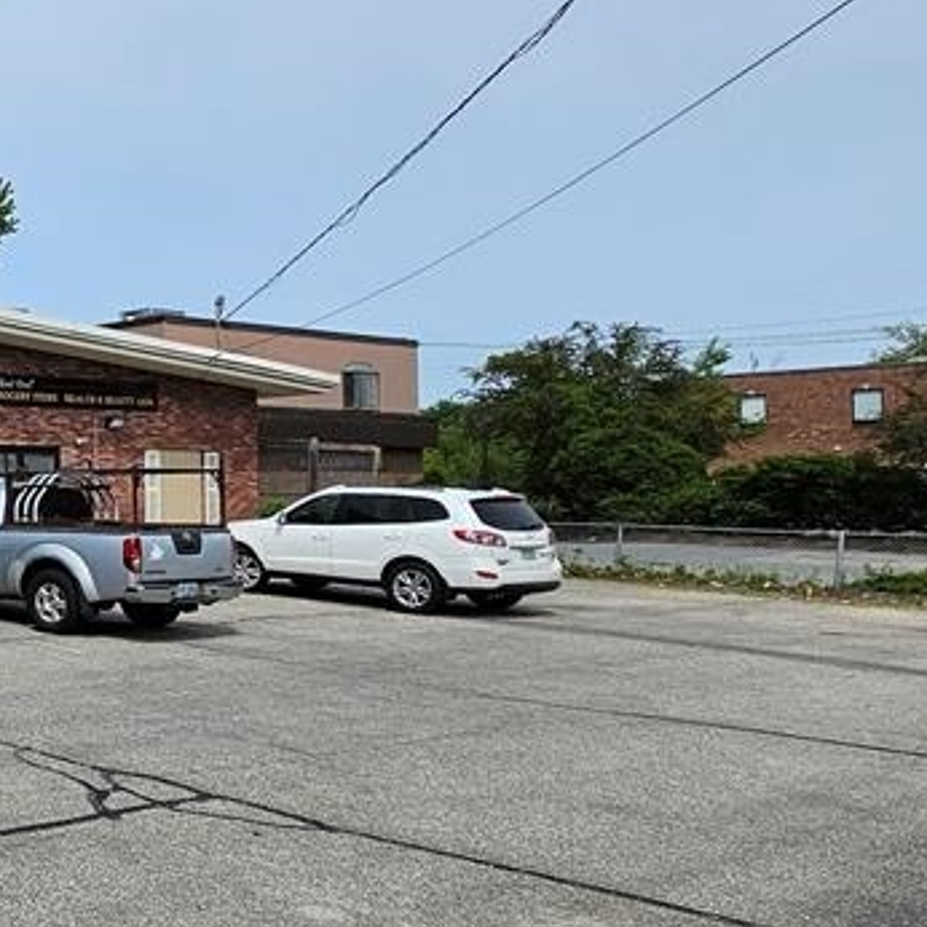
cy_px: 450
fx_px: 1030
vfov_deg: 48.4
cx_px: -391
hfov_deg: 31.2
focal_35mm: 34
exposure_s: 1/3687
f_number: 2.2
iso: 50
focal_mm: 2.2
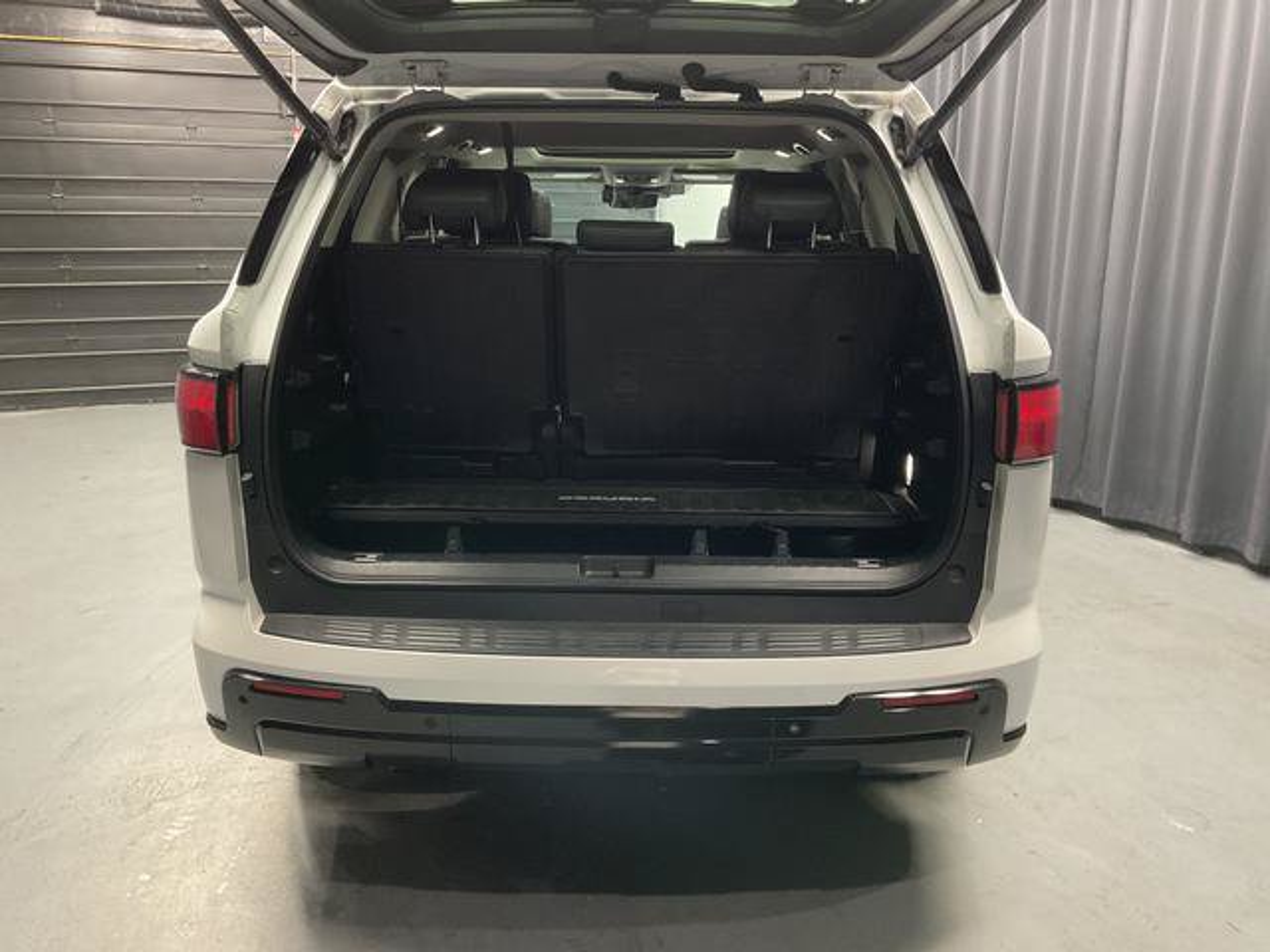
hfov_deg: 61.7
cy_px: 476
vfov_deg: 48.2
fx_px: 1064
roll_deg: -1.7
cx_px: 635
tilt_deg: -14.2
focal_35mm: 29
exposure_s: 1/60
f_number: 1.8
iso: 250
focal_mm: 3
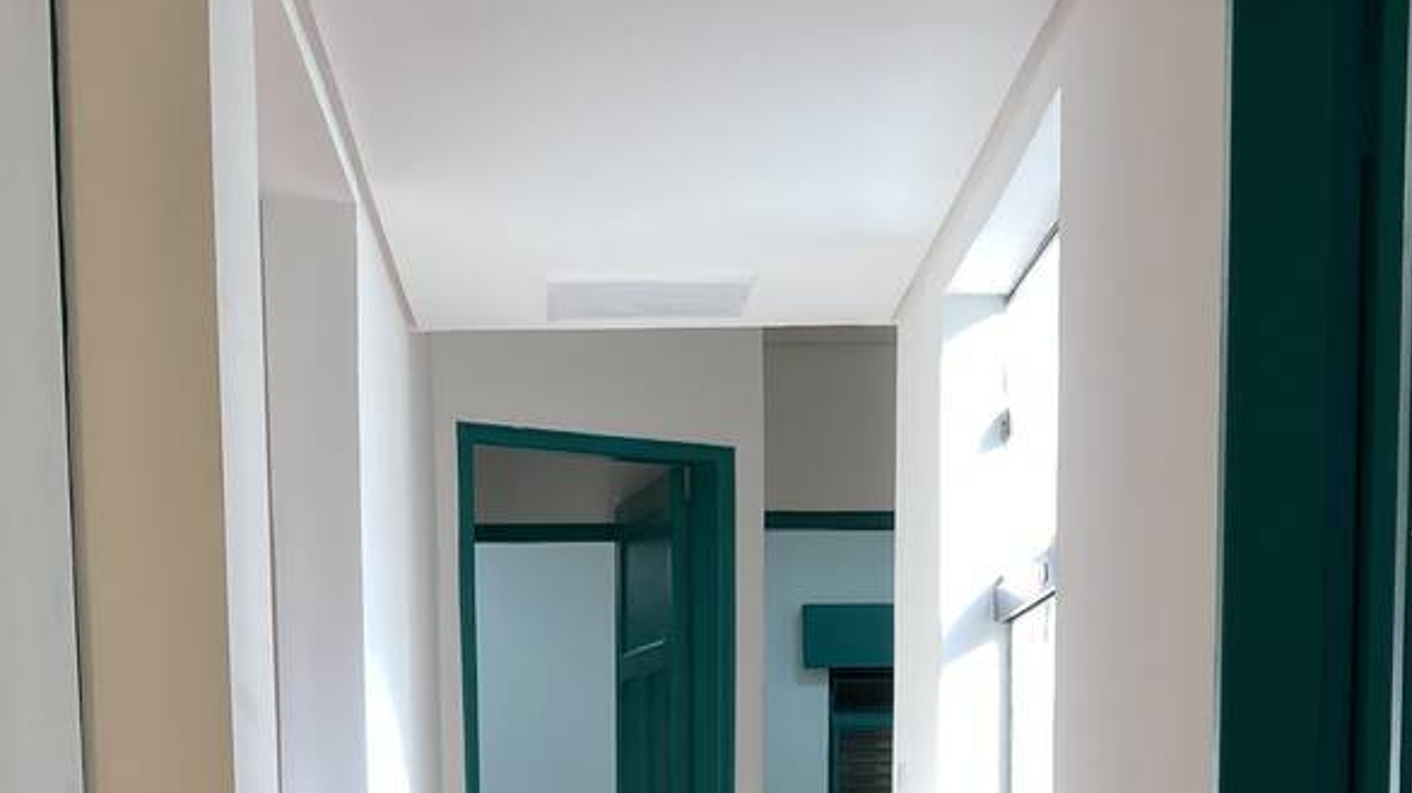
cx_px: 663
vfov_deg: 14.8
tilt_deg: -7.4
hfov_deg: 28.2
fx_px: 2807
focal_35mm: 75
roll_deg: +0.6
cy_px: 1251
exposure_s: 1/120
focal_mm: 3.99
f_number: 1.8
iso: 32
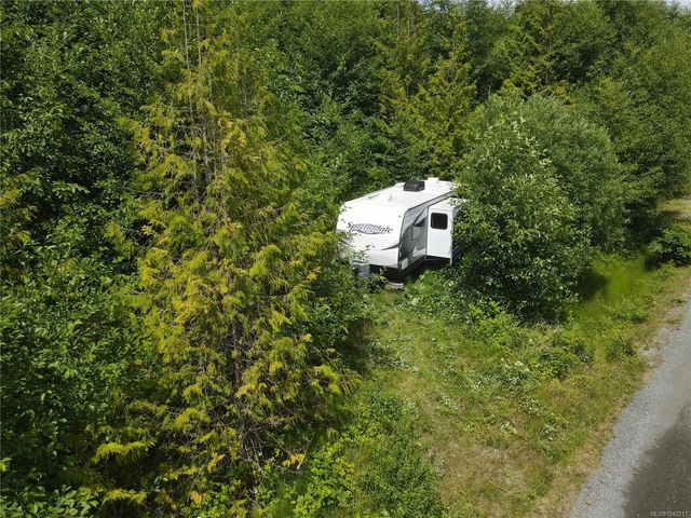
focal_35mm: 24
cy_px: 259
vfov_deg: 56.8
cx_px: 346
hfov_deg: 71.6
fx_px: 479
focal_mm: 4.5
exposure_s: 1/1600
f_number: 2.8
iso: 200
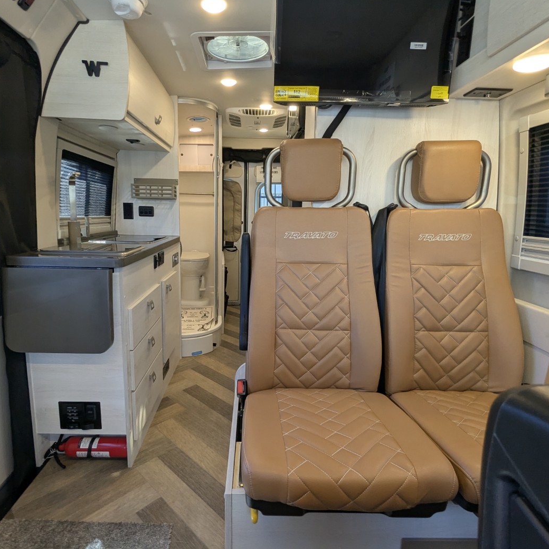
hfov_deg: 77.5
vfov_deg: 77.7
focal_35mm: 19
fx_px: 341
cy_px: 272
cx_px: 252
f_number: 2.2
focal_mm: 2.35
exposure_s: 1/56.7
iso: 68
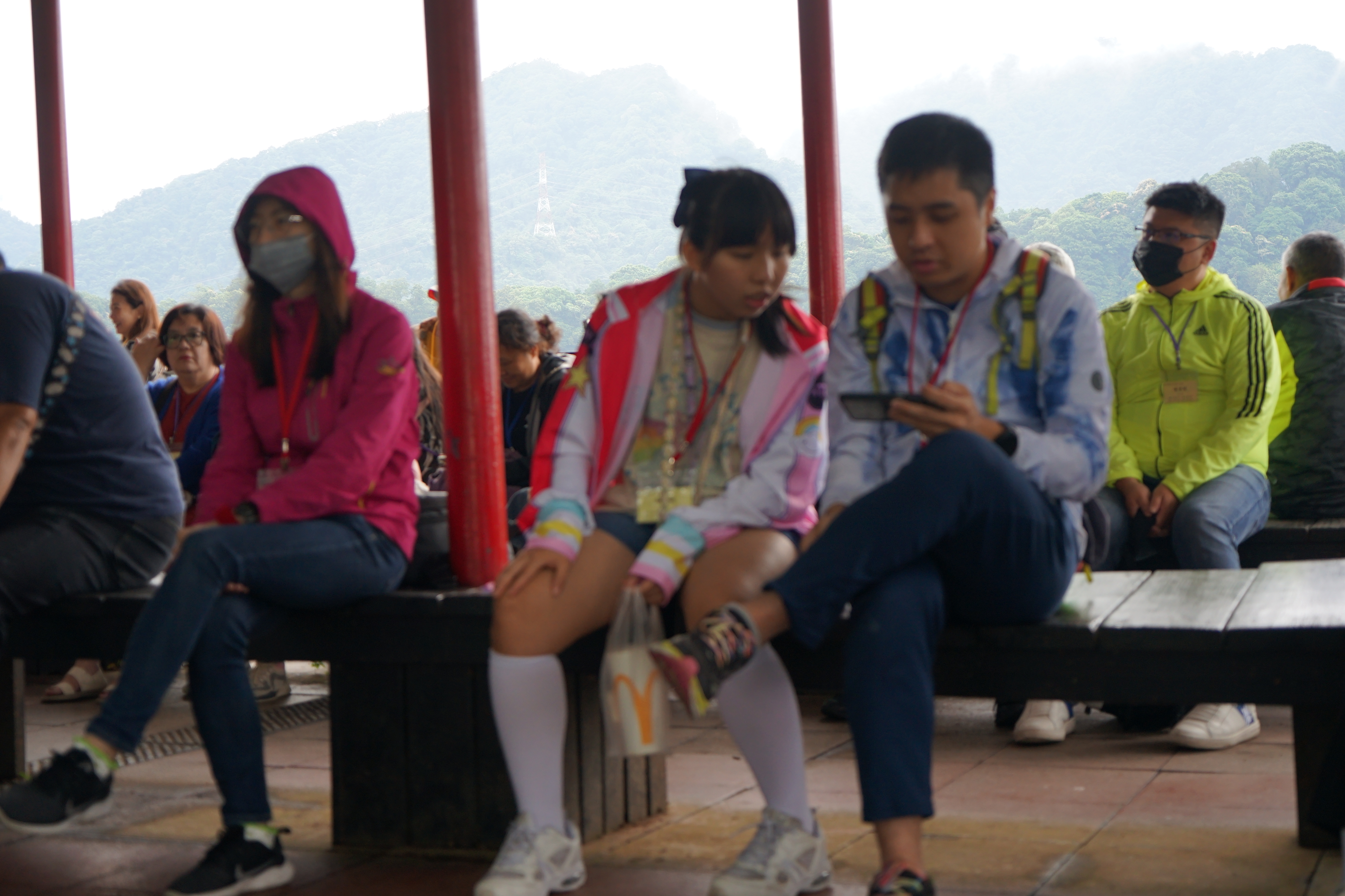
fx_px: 1756
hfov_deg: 41.9
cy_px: 448
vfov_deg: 28.6
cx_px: 672
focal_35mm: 47
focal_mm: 47
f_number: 4
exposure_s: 1/160
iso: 500
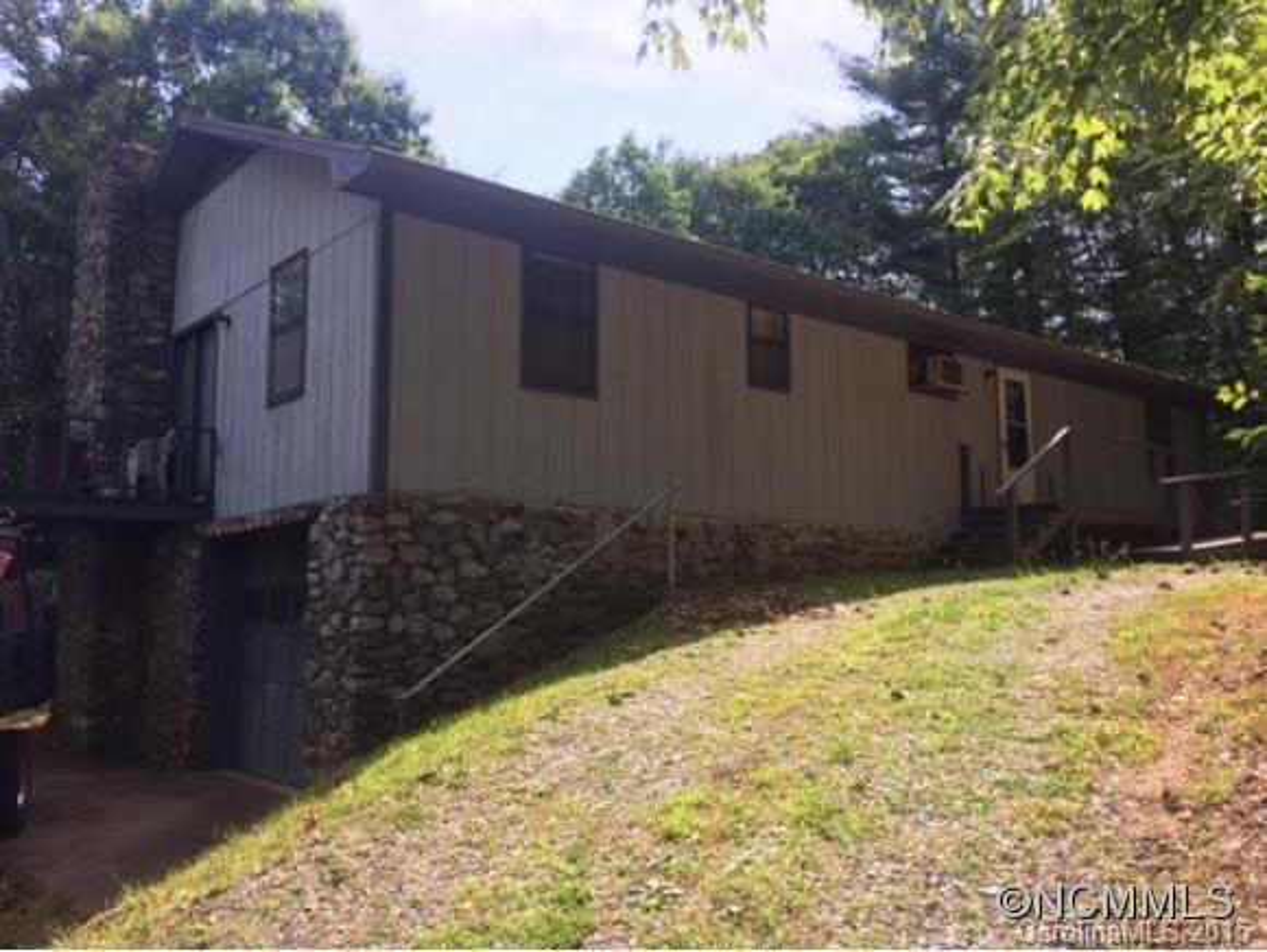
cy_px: 476
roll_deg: +2.1
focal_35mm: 29
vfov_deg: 48.3
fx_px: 1062
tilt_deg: +4.5
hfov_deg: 61.6
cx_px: 634
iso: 32
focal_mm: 4.15
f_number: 2.2
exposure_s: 1/774
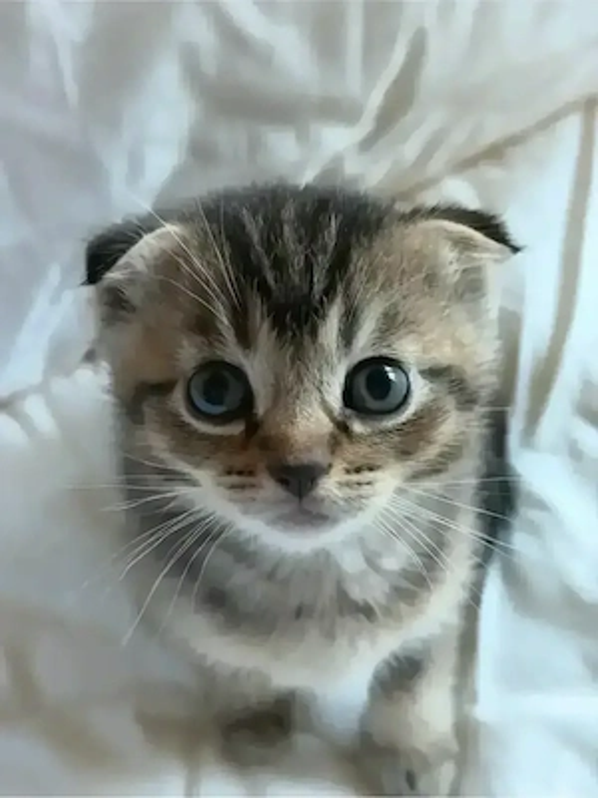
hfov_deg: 30.3
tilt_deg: -50.7
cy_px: 399
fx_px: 1106
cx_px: 299
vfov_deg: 39.7
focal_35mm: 48
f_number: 1.78
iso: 320
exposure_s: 1/40
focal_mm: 6.76
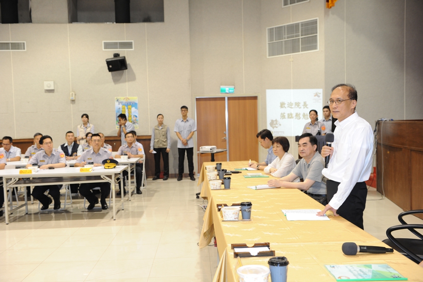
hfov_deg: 50.7
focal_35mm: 38
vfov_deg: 35.0
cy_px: 141
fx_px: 446
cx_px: 212
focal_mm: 38
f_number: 4
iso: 1250
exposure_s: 1/125
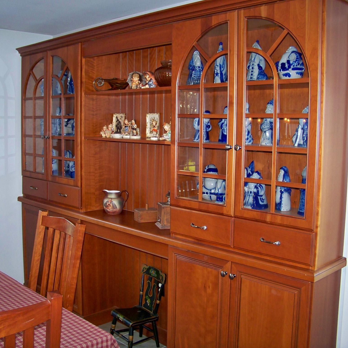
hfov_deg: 42.8
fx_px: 444
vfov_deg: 42.8
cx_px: 152
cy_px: 174
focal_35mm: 39
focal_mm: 5.85
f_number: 2.8
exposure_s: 1/30
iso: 200
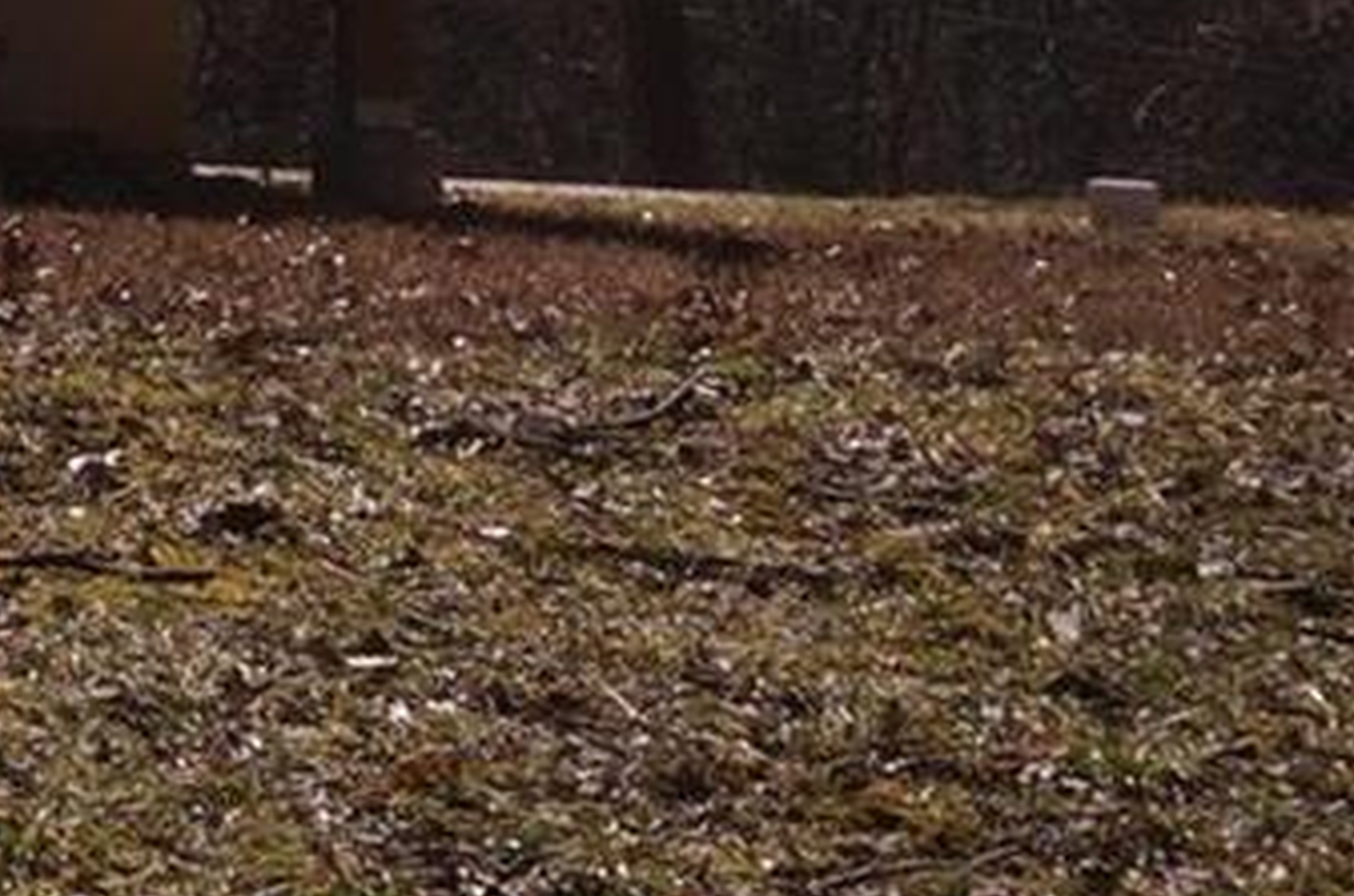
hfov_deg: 10.8
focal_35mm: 171
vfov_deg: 7.6
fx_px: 6416
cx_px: -1535
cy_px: -966
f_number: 16
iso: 200
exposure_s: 1/160
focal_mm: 24
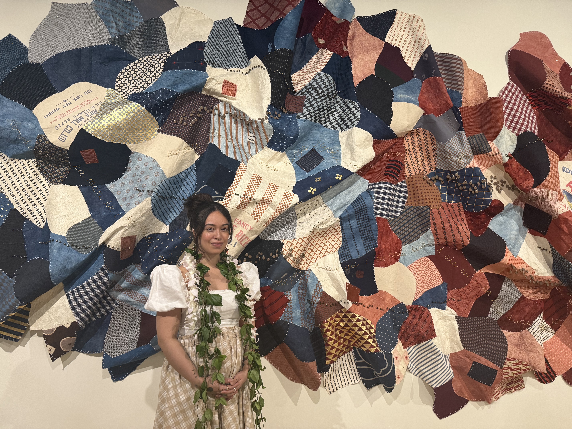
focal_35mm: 24
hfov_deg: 71.6
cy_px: 214
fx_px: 397
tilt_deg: +2.7
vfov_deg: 56.8
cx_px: 286
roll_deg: +0.2
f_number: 1.78
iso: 250
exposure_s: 1/60
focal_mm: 6.76
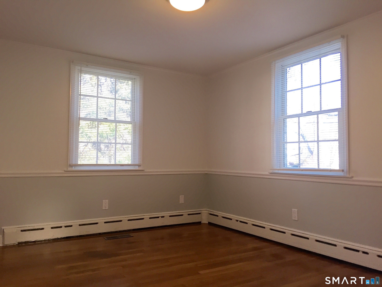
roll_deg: -0.5
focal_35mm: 29
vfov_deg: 48.2
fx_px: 320
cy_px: 144
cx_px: 191
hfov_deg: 61.7
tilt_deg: +2.8
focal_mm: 4.15
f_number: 2.2
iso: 32
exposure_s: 1/30
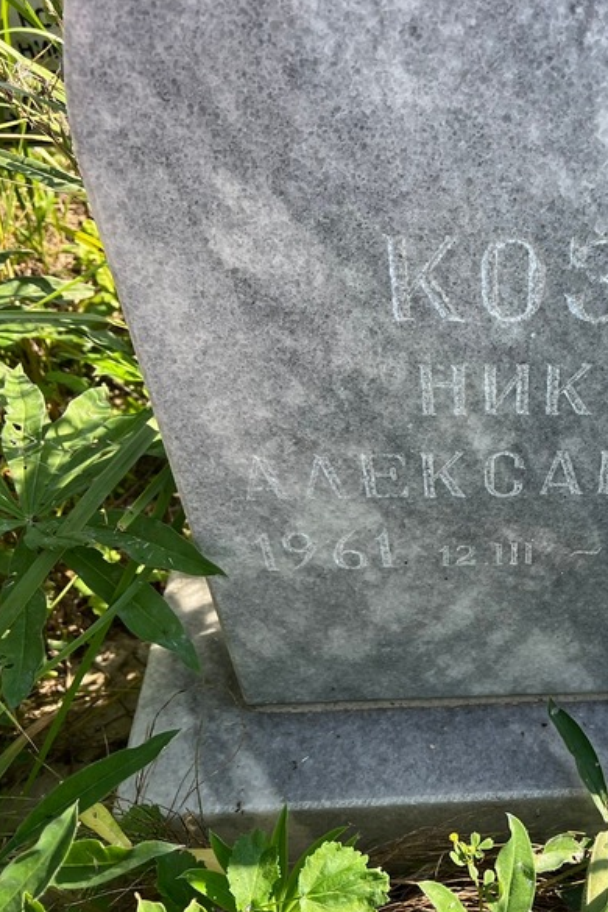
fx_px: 937
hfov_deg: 34.0
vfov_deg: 51.9
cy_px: 463
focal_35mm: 37
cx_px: 544
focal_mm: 5.7
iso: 50
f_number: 1.5
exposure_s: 1/880
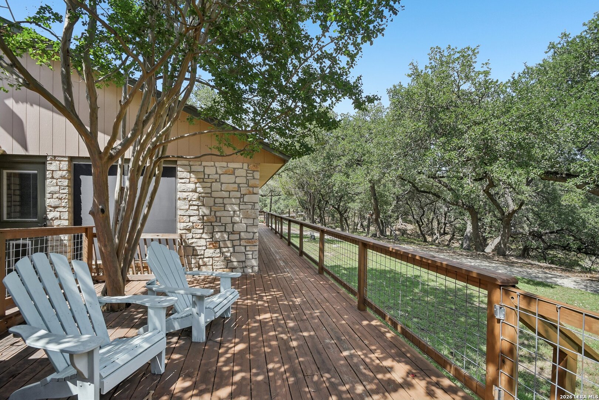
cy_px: 200
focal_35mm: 15
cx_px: 300
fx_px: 250
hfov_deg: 100.4
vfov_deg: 77.3
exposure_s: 1/320
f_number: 8
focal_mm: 10
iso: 400
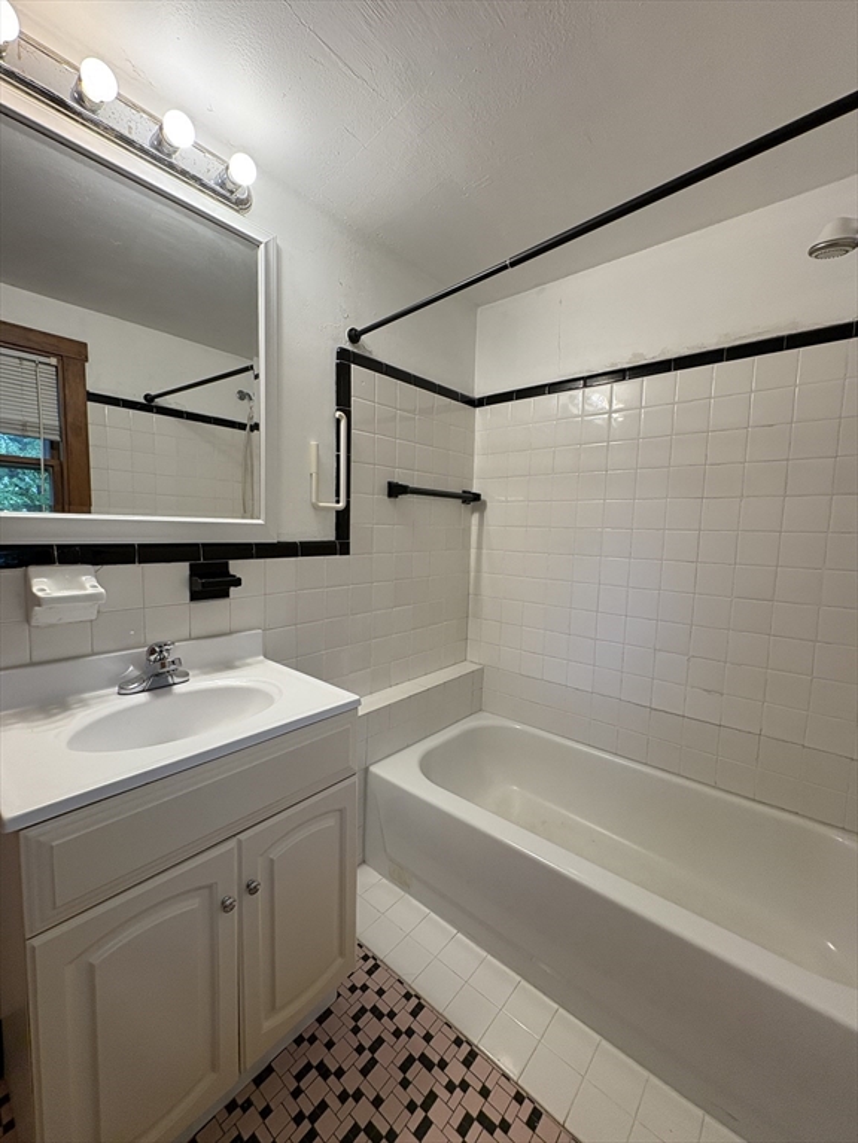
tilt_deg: -4.9
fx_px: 463
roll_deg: -0.4
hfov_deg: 85.7
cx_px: 429
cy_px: 572
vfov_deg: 102.1
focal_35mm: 14
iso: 160
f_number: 2.2
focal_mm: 2.22
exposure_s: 1/120
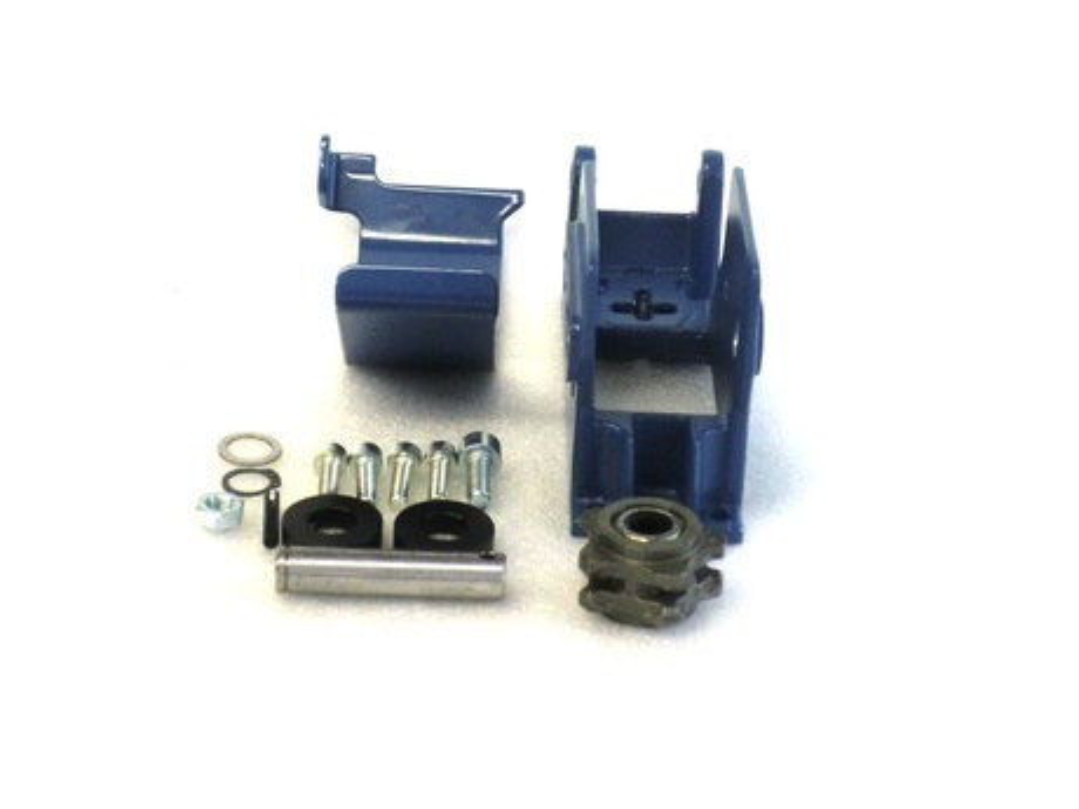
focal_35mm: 88
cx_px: 540
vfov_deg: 16.8
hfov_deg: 22.3
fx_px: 2743
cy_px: 404
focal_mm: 15.81
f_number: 5.4
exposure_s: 1/60
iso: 400
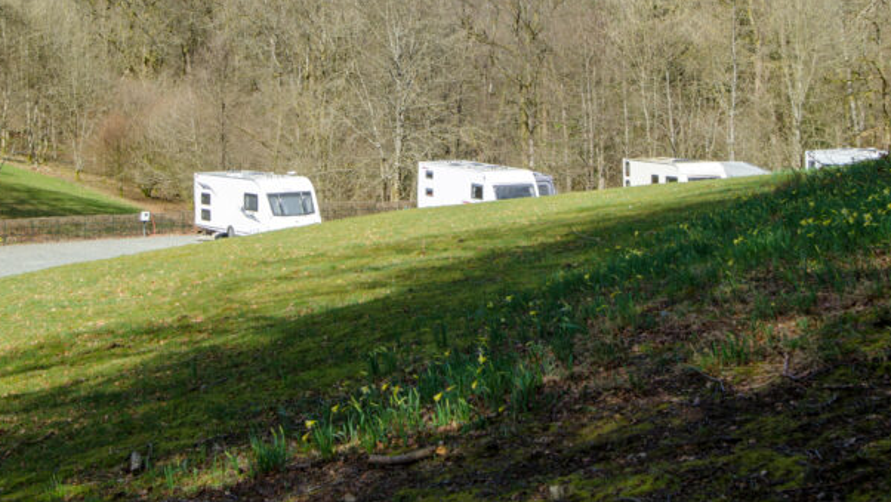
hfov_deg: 27.6
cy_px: 73
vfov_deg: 15.6
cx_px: 433
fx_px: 1816
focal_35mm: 77
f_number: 9
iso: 160
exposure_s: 1/200
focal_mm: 31
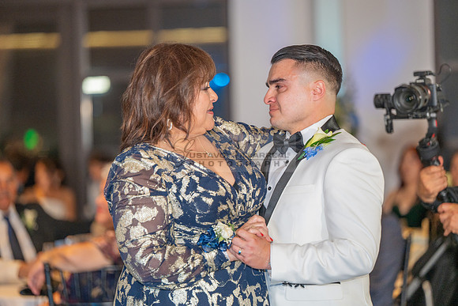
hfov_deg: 12.4
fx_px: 2100
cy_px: 153
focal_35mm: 165
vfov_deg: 8.3
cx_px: 229
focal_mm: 165
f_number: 2.8
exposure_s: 1/125
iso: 1000
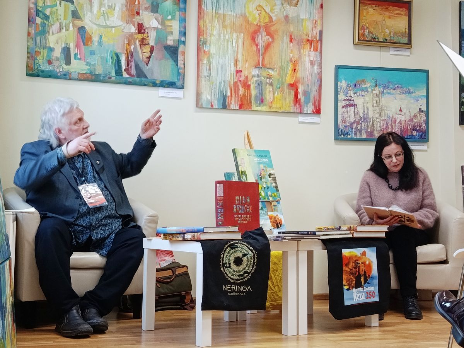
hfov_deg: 39.7
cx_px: 232
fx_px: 643
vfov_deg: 30.3
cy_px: 174
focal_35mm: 48
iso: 1016
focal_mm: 5.24
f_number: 1.7
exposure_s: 1/100
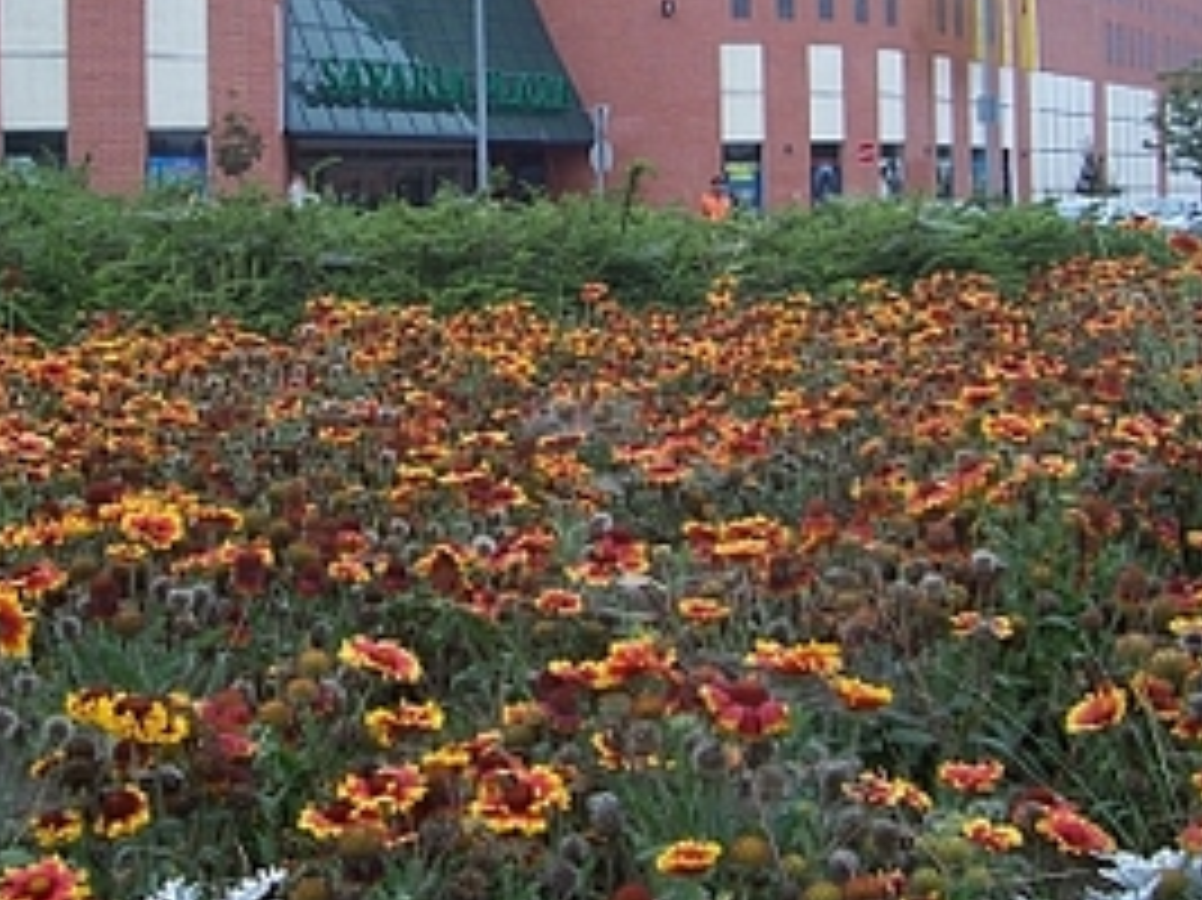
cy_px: 238
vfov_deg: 28.2
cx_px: 558
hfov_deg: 37.5
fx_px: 1770
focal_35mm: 51
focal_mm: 5.6
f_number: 2.7
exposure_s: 1/250
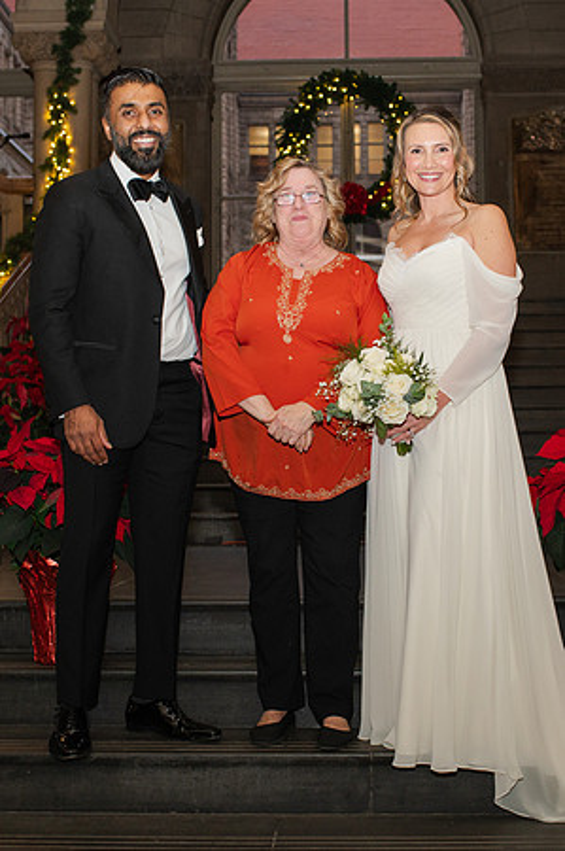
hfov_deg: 25.6
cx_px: 324
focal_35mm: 53
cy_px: 426
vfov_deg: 37.8
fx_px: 1240
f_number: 4
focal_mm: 35
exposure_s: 1/200
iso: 1000
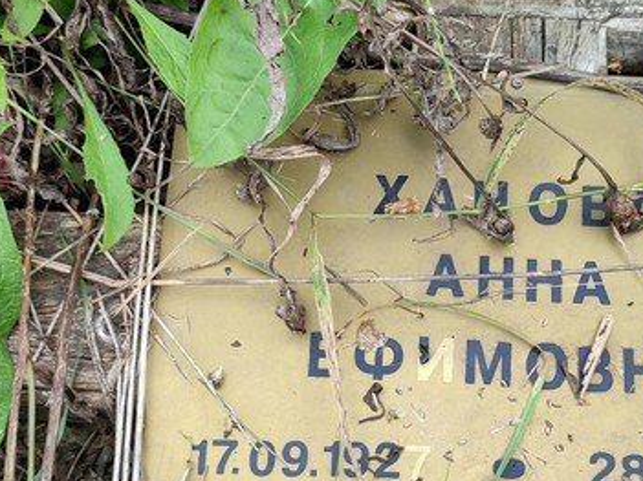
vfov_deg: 25.6
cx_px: 372
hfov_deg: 33.7
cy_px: 276
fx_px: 1058
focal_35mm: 57
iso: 64
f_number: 1.9
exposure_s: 1/100
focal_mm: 6.04
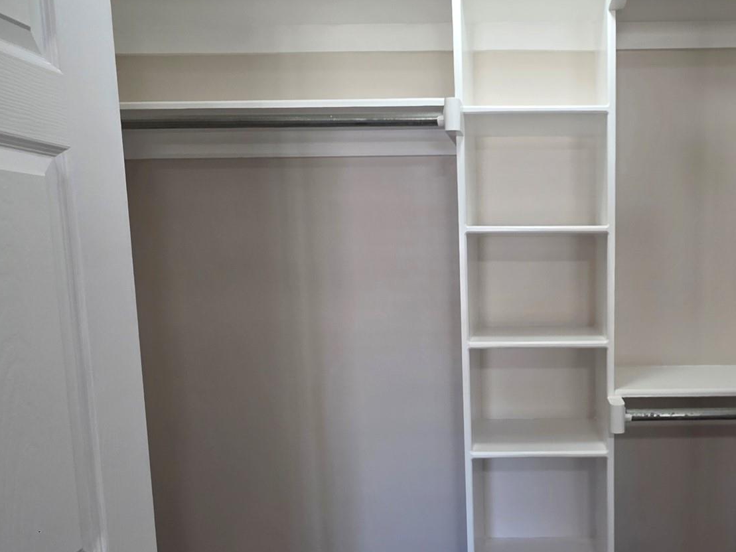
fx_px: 510
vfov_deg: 56.6
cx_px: 534
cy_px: 312
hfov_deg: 67.9
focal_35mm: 24
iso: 160
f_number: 1.9
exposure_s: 1/60
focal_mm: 2.2
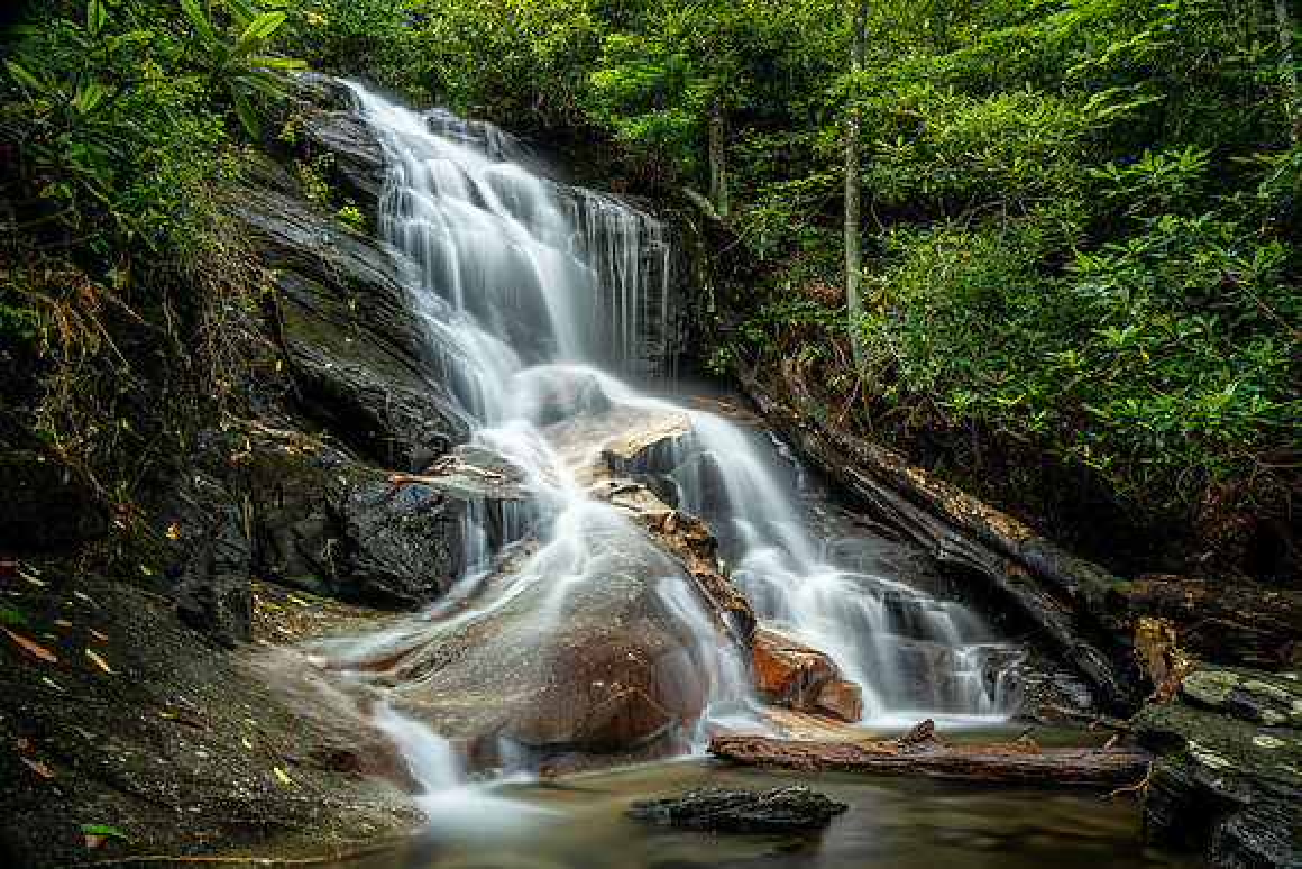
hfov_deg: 71.1
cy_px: 455
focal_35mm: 25
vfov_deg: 51.0
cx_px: 682
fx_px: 910
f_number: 16
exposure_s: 10
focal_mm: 24
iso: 400
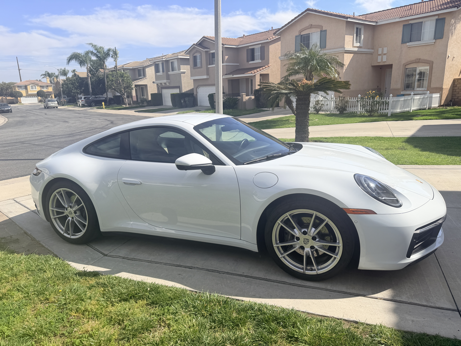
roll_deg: +2.1
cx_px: 230
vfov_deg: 56.8
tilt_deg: -14.1
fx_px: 320
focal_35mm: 24
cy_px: 173
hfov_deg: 71.6
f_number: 1.78
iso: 80
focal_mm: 6.76
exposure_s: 1/4167
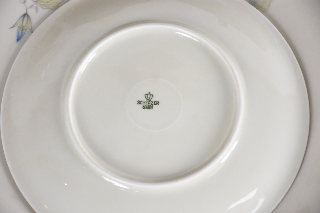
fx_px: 1333
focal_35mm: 150
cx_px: 160
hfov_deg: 13.7
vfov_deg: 9.1
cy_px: 106
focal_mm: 100
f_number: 6.3
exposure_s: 1/50
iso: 200
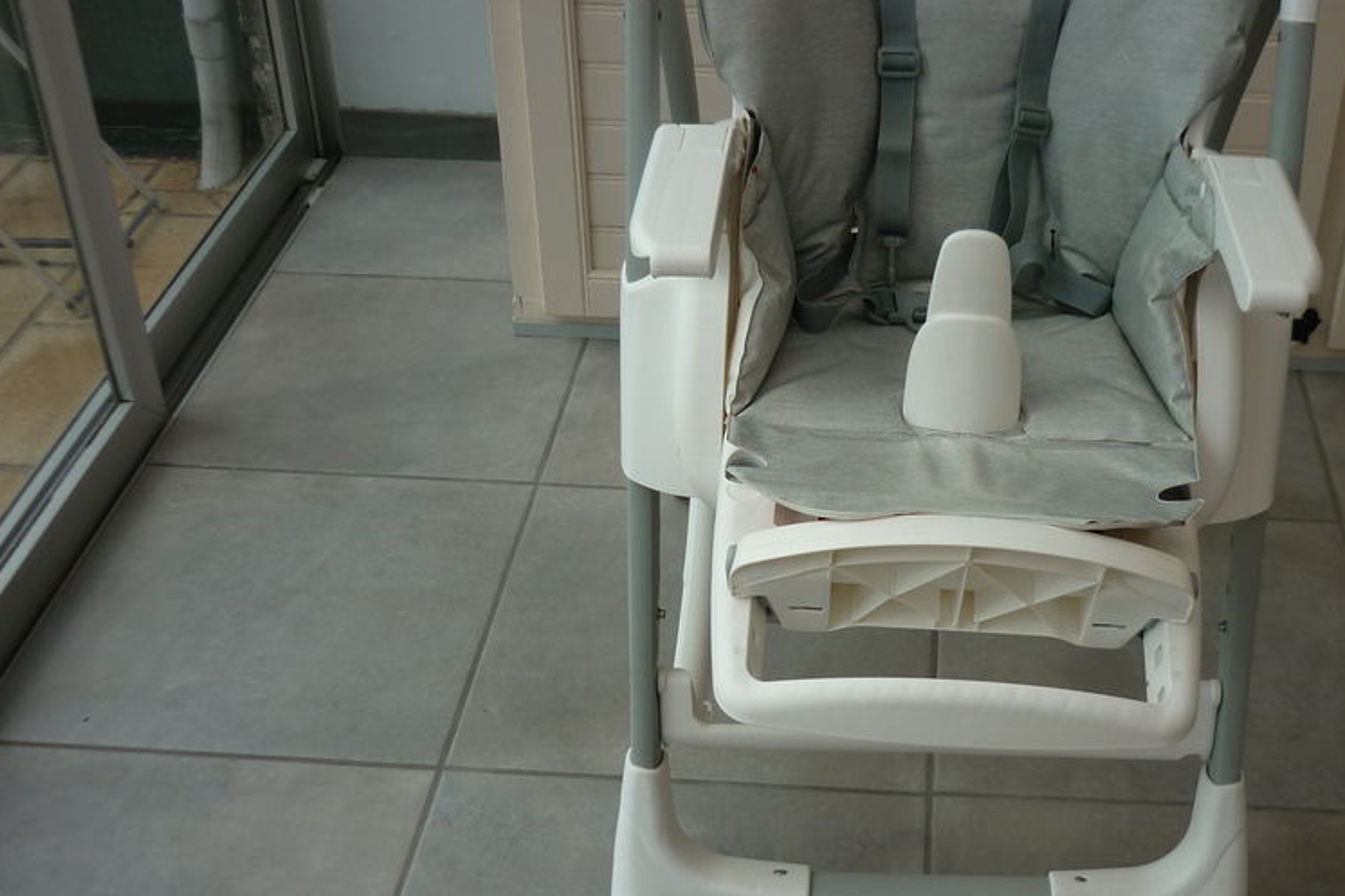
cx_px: 880
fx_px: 1718
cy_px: 465
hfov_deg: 42.3
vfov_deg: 29.2
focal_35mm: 46
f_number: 2.8
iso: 80
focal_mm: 5.5
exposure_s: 1/800
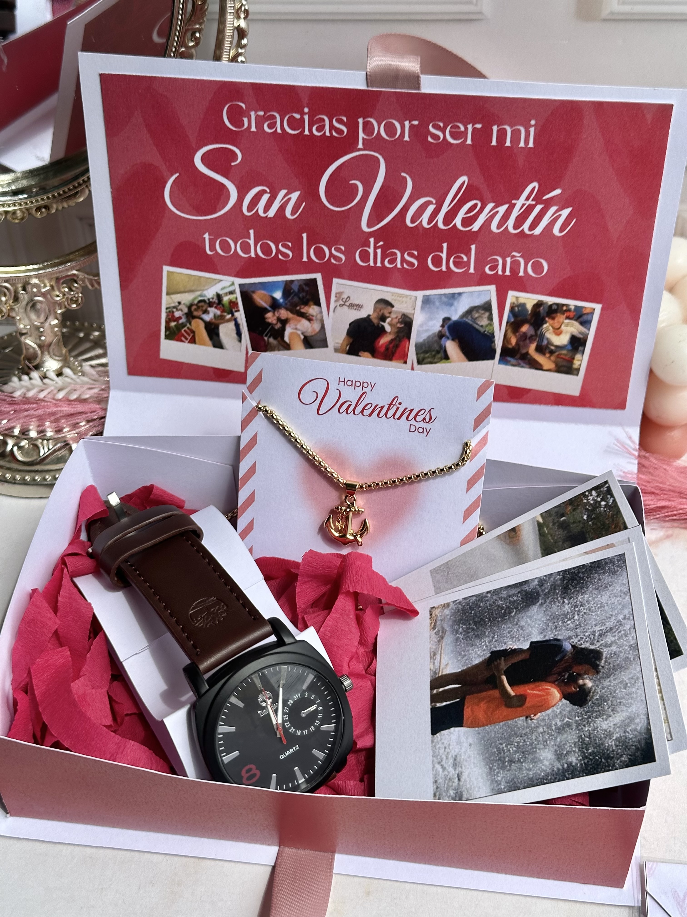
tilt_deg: -49.2
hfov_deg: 30.3
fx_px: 1270
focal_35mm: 48
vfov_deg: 39.7
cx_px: 344
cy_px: 458
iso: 64
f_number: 1.78
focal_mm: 6.86
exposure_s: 1/1212
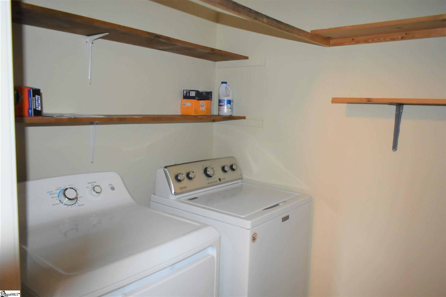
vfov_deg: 47.9
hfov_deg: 67.4
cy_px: 148
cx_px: 223
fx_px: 334
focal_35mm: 27
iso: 1600
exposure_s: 1/60
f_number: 3.5
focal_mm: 18
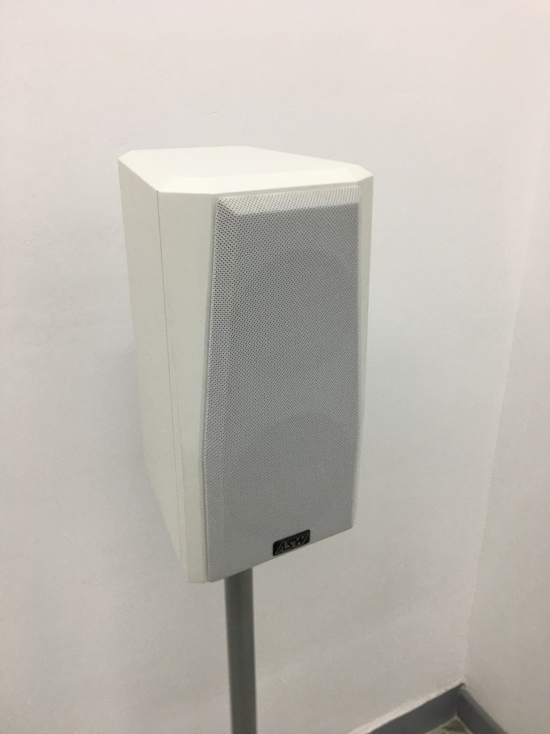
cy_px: 367
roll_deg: -0.1
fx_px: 615
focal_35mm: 29
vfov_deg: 61.7
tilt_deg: -22.6
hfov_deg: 48.2
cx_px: 275
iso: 32
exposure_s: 1/17
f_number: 2.2
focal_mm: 4.15
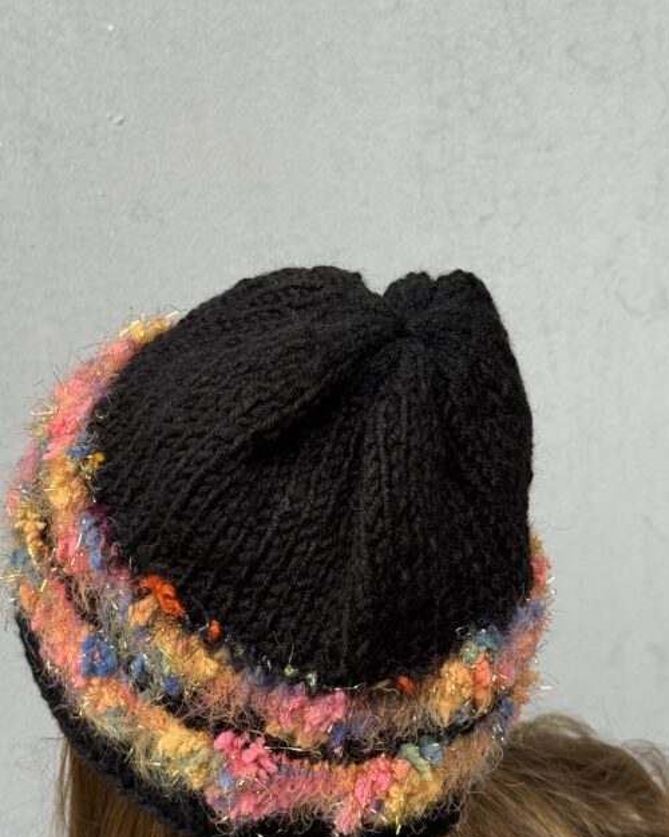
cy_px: 459
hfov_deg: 25.4
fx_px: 1485
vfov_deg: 31.4
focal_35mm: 60
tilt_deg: -24.7
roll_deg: +2.4
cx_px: 316
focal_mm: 6.76
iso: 64
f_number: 1.78
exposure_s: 1/142
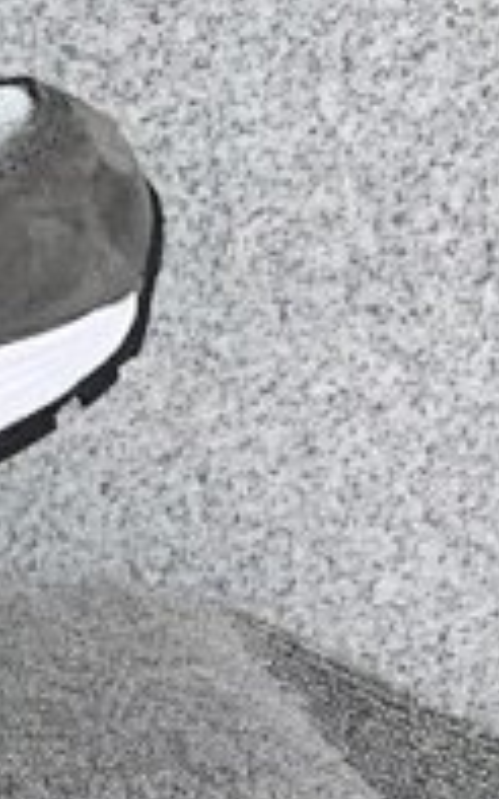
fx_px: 2330
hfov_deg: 10.3
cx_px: -751
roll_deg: -0.5
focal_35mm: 107
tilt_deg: -19.1
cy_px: 430
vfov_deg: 19.5
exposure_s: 1/345
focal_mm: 3.3
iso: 25
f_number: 2.4
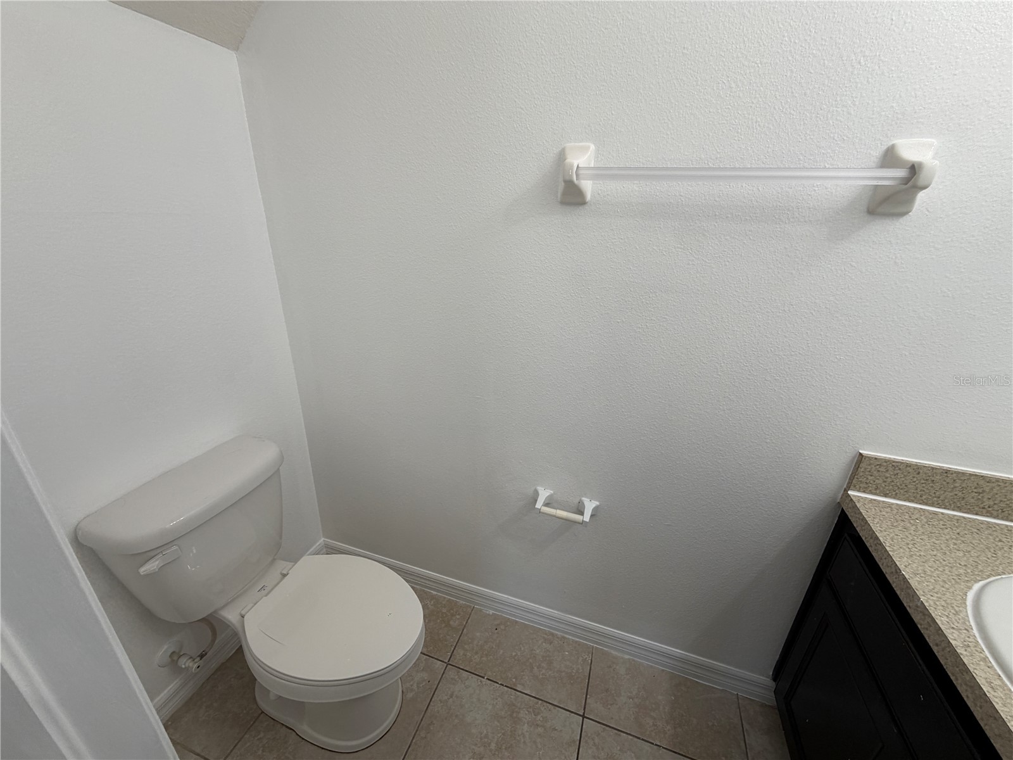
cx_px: 506
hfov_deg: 102.1
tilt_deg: -22.2
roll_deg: -0.3
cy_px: 380
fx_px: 410
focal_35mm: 14
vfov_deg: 85.7
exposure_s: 1/120
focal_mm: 2.22
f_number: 2.2
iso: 50
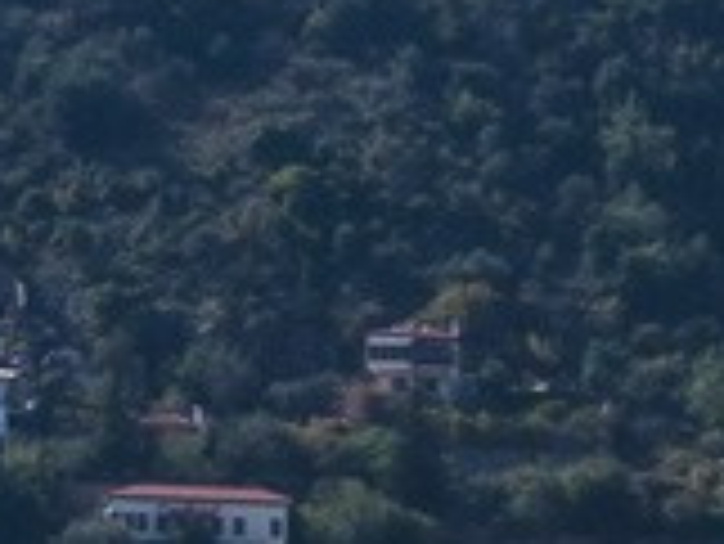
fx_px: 11512
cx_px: 2334
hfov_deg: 3.5
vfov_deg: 2.7
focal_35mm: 550
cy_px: 1873
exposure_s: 1/500
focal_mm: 72
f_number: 9
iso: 100
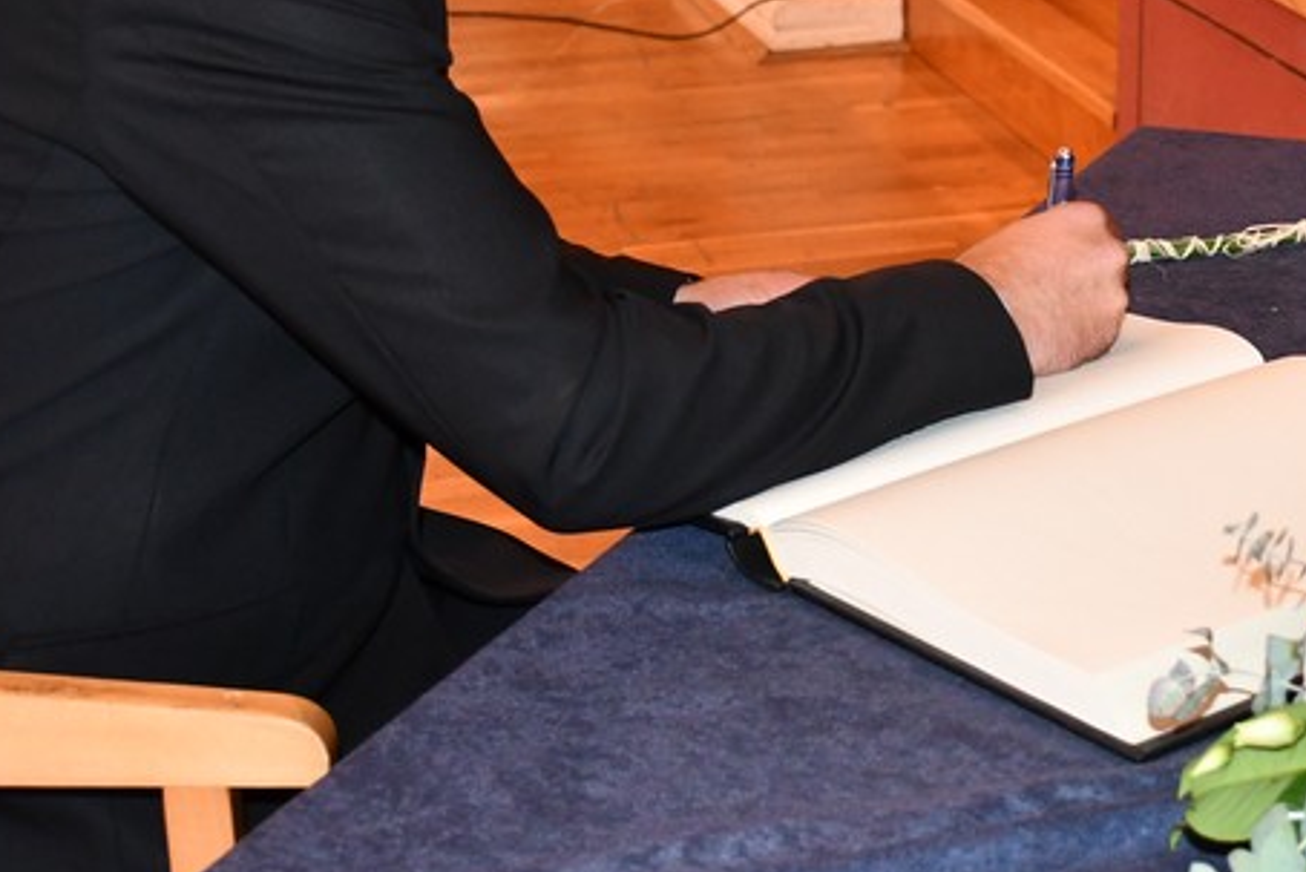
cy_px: 229
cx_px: 1159
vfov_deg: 15.5
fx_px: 3193
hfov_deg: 22.6
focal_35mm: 88
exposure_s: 1/60
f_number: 3.8
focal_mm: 26
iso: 1800
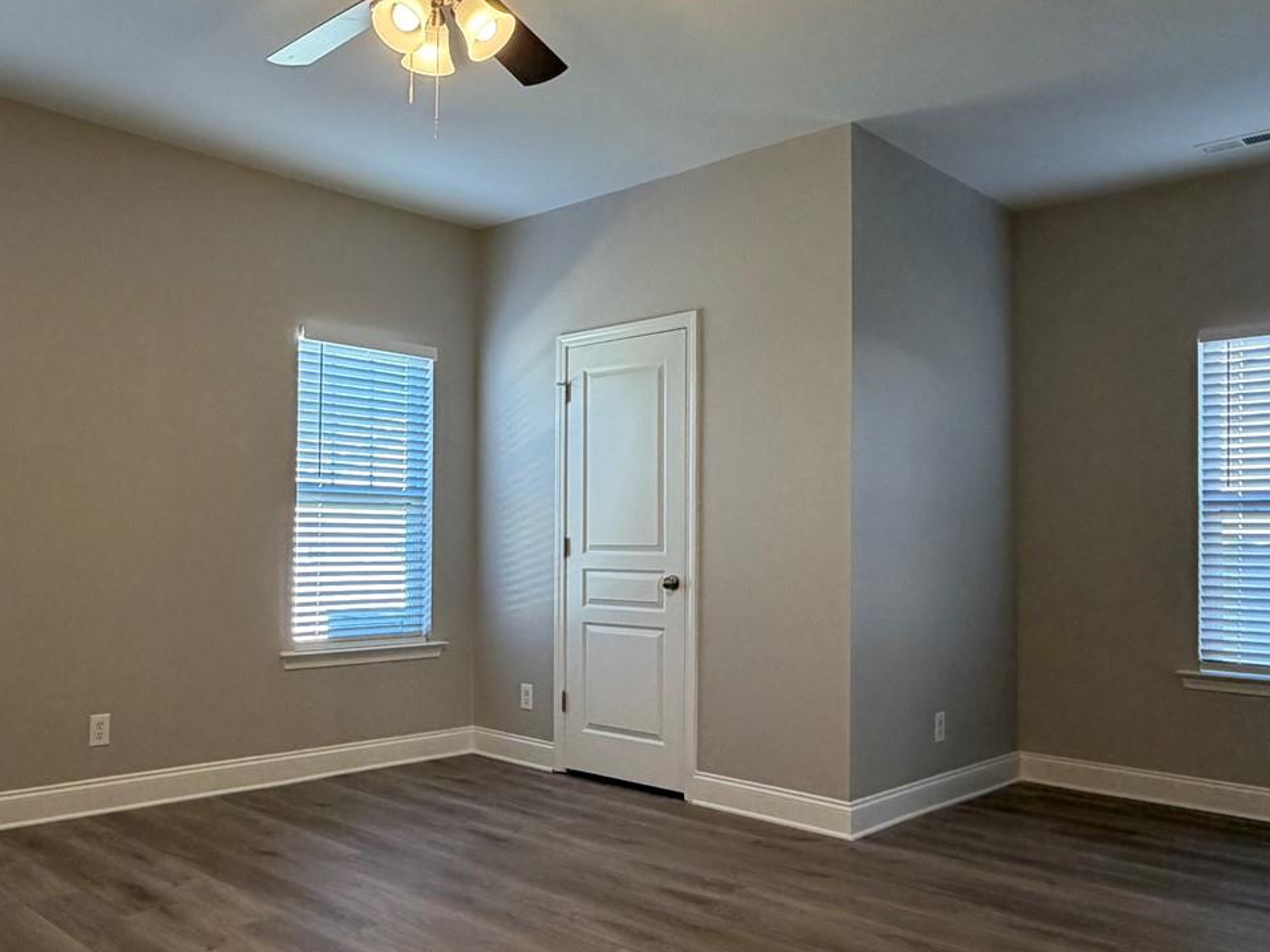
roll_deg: -0.7
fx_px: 1101
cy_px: 520
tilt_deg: +0.2
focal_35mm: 30
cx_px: 529
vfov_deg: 46.7
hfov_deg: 59.6
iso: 160
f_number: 2.2
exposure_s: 1/60
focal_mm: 2.22
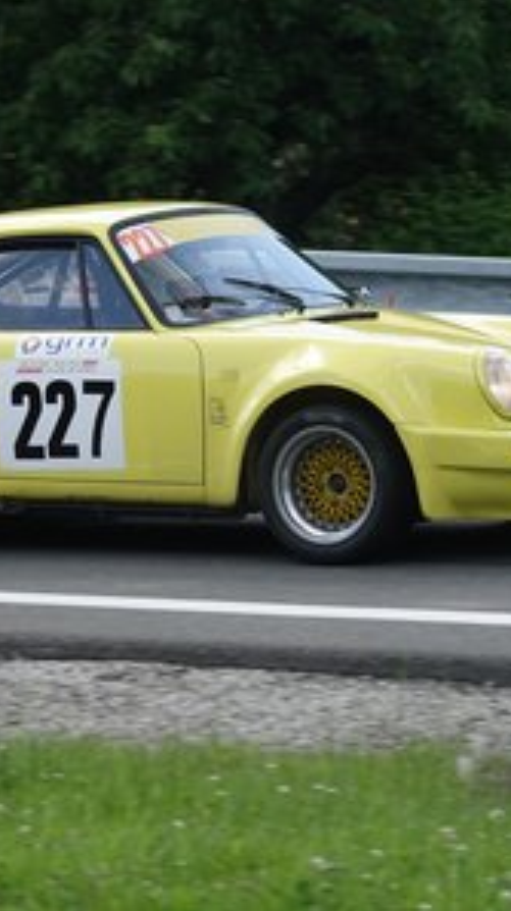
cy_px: 456
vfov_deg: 9.1
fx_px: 5701
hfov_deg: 5.1
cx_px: 165
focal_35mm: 236
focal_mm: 54.57
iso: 250
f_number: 4
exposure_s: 1/800
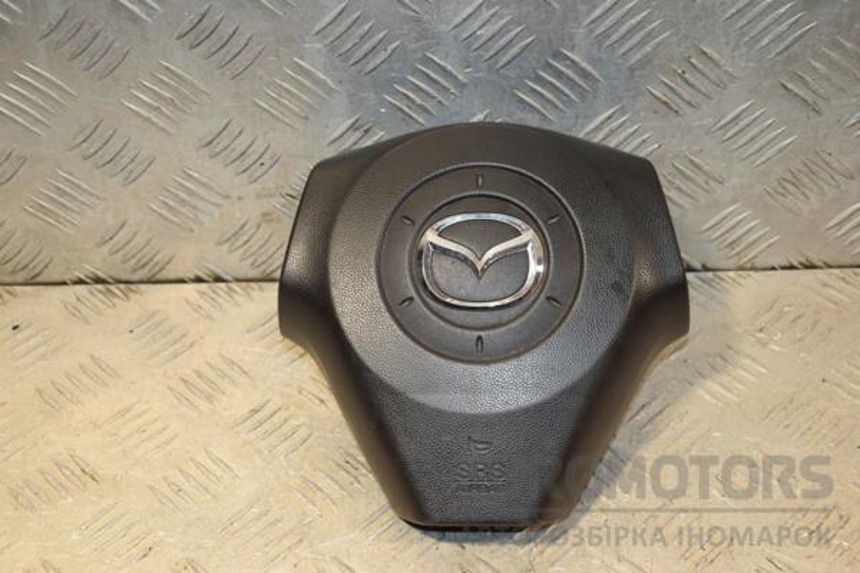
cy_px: 286
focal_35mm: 68
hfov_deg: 29.9
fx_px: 1612
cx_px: 430
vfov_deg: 20.2
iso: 800
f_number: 5.6
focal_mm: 45
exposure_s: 1/200
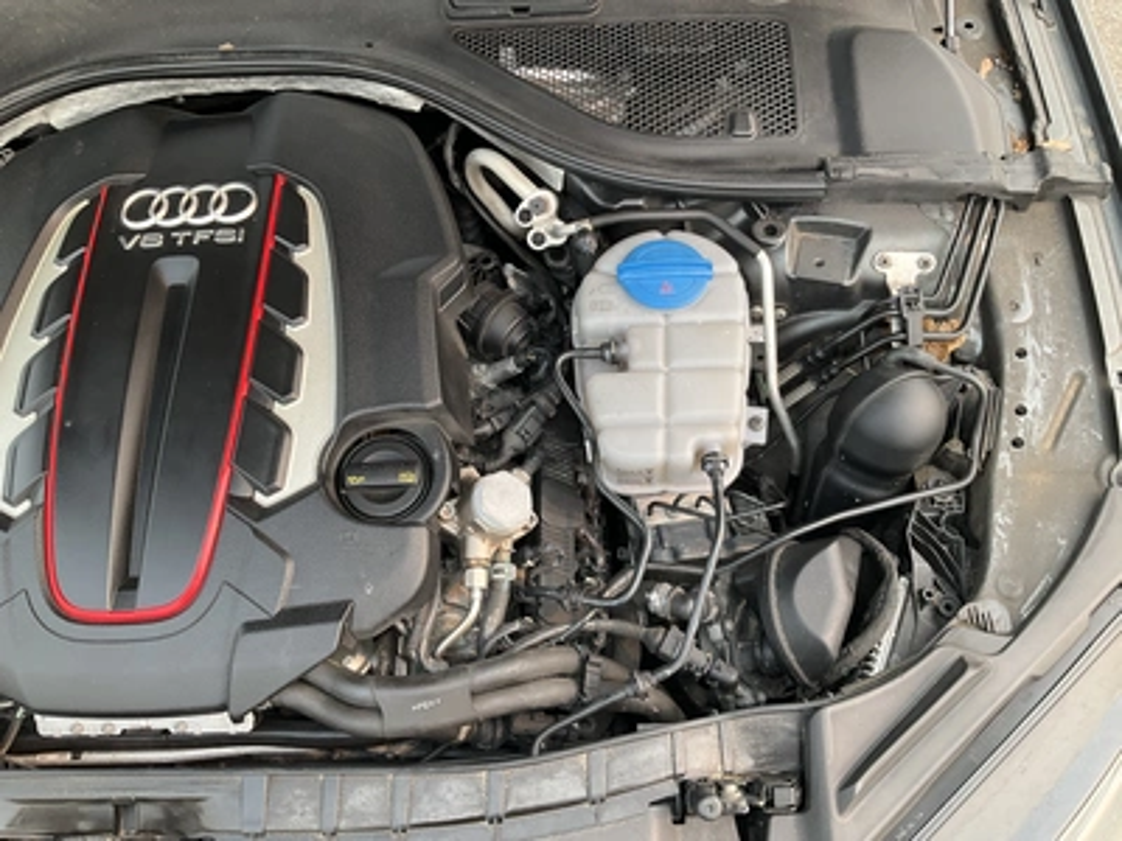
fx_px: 940
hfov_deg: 61.7
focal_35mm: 29
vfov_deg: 48.2
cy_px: 420
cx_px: 561
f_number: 1.8
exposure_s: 1/122
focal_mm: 3
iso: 20
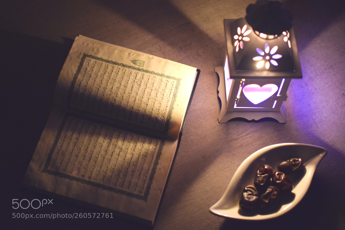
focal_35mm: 54
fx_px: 513
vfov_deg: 25.3
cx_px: 174
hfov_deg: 37.2
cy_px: 116
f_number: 1.8
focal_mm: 35
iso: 3600
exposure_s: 1/60
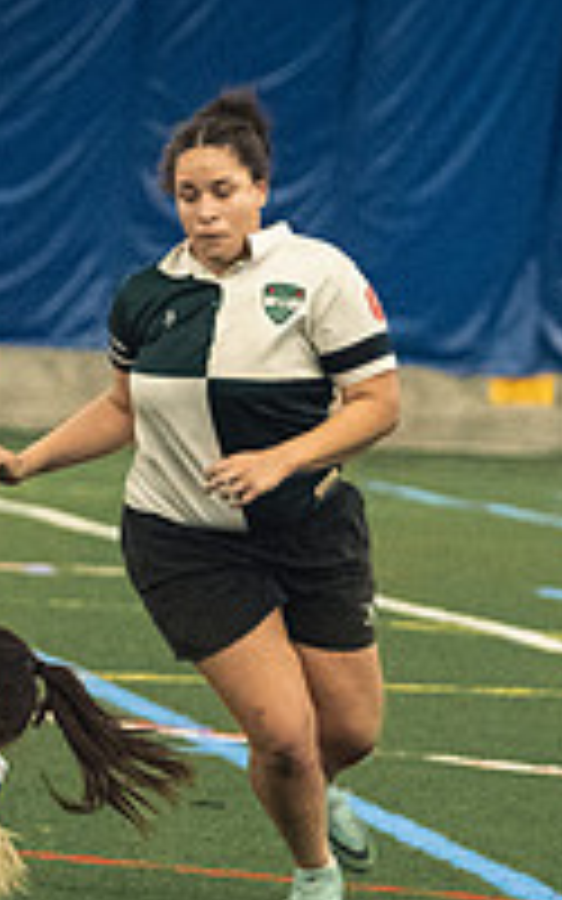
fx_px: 11934
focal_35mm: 487
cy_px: 711
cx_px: -229
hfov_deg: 2.7
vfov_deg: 4.3
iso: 9000
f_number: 2.8
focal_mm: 110
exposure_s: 1/500
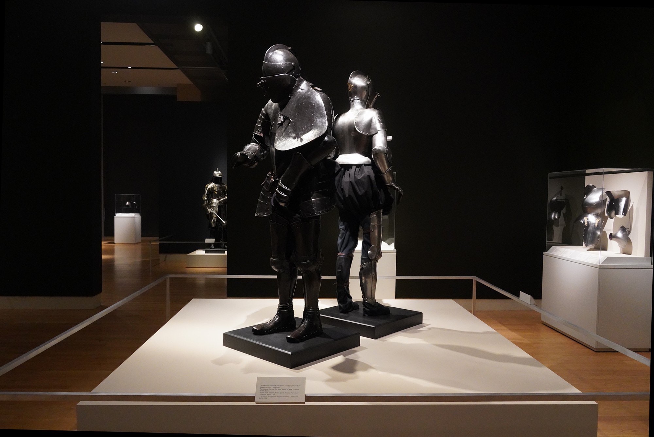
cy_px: 218
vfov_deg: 46.4
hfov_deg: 65.5
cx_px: 327
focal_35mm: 28
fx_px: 509
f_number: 9
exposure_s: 1/80
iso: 10000
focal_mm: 28
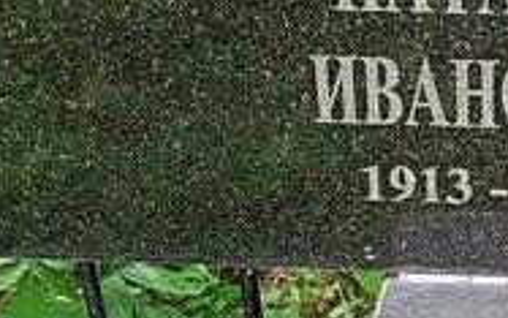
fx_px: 1316
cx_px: 497
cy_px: 506
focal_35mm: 95
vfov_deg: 12.9
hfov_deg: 21.2
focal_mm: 4.05
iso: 213
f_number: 1.8
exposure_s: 1/100
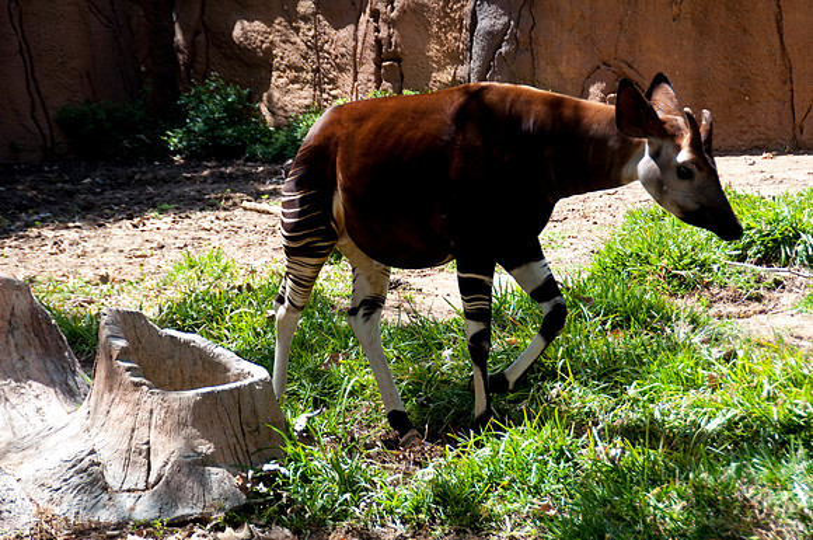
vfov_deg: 10.7
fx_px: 2875
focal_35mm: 128
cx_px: 406
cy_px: 270
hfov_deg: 16.1
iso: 450
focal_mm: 85
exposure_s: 1/1000
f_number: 5.6
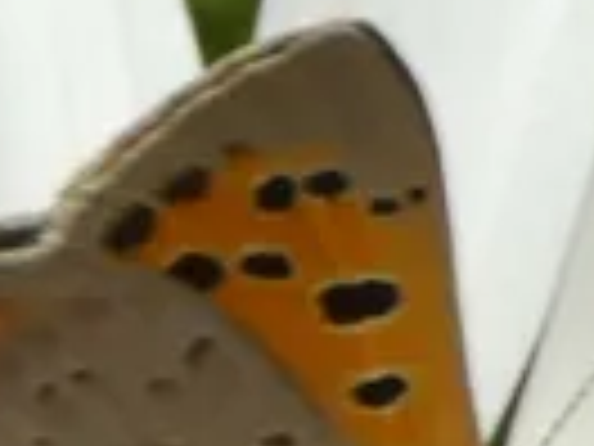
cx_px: 536
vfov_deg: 1.8
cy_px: 676
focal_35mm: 838
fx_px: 14380
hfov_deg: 2.4
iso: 80
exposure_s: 1/200
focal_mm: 30.9
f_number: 5.5
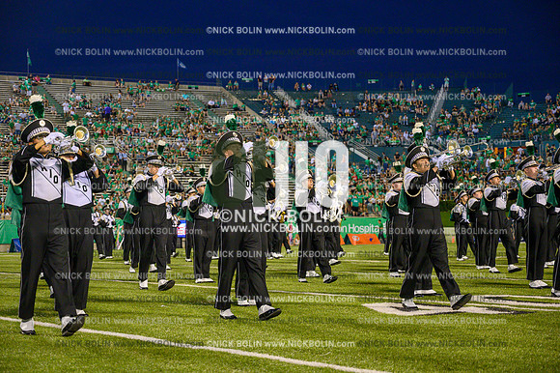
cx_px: 280
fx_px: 979
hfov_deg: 31.9
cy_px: 186
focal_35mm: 63
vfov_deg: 21.5
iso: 5000
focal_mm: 63
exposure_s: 1/500
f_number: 4
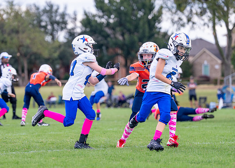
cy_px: 95
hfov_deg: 10.9
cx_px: 86
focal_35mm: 184
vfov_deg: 7.8
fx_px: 1228
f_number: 2.8
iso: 500
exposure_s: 1/2500
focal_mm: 135
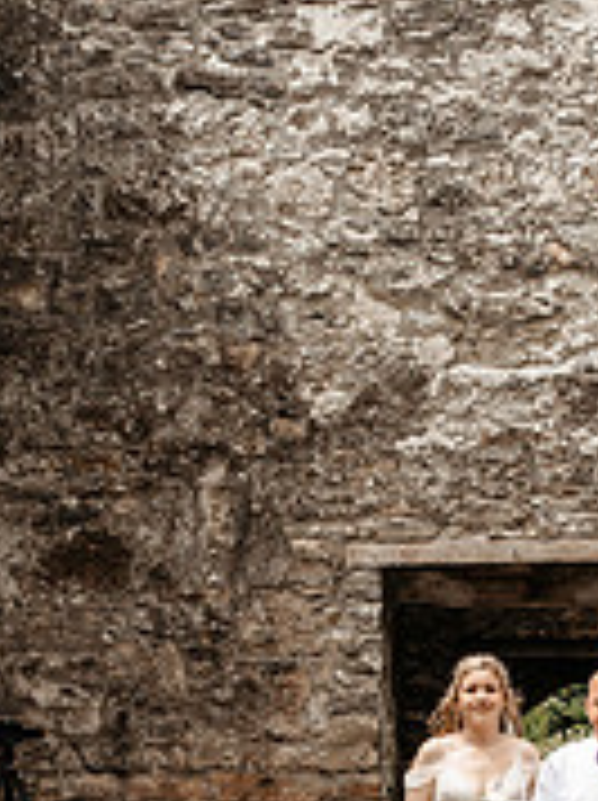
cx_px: 508
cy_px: 720
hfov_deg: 7.1
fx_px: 4779
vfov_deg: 9.5
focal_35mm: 207
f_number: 9
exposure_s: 1/320
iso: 500
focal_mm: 85
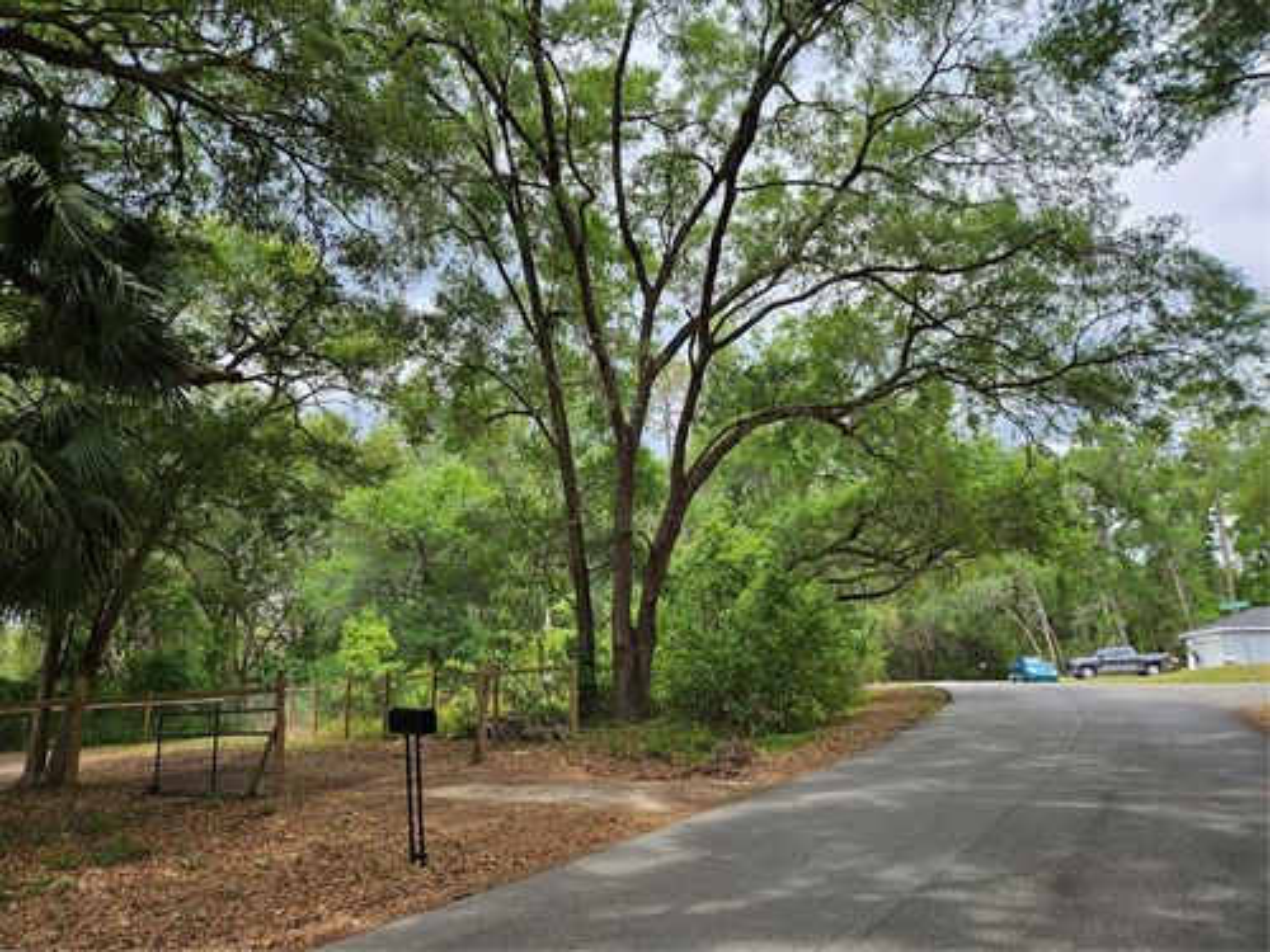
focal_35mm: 23
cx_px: 635
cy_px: 476
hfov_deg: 73.9
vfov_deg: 58.9
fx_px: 844
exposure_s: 1/662
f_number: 1.8
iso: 25
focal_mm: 5.4
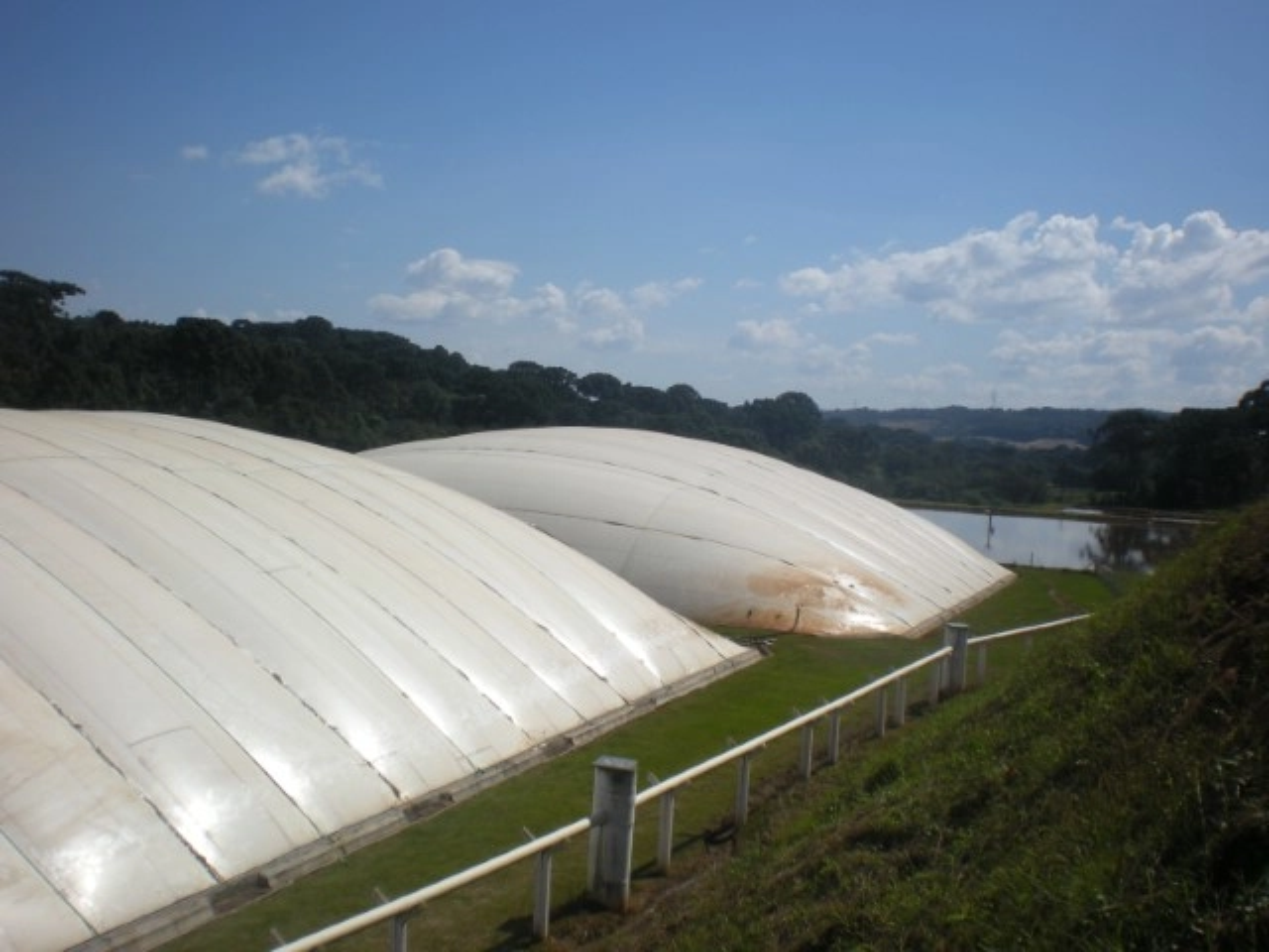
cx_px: 634
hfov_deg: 49.0
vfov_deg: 37.7
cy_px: 476
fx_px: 1393
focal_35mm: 38
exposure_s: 1/850
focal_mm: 6.3
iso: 64
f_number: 4.6
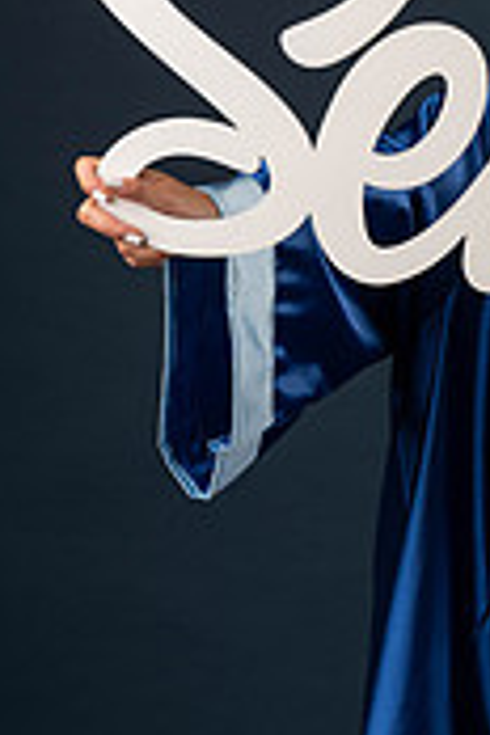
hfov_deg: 9.3
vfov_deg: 14.2
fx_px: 2960
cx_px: 621
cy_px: 334
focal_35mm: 145
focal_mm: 56
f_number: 5.6
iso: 200
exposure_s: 1/100
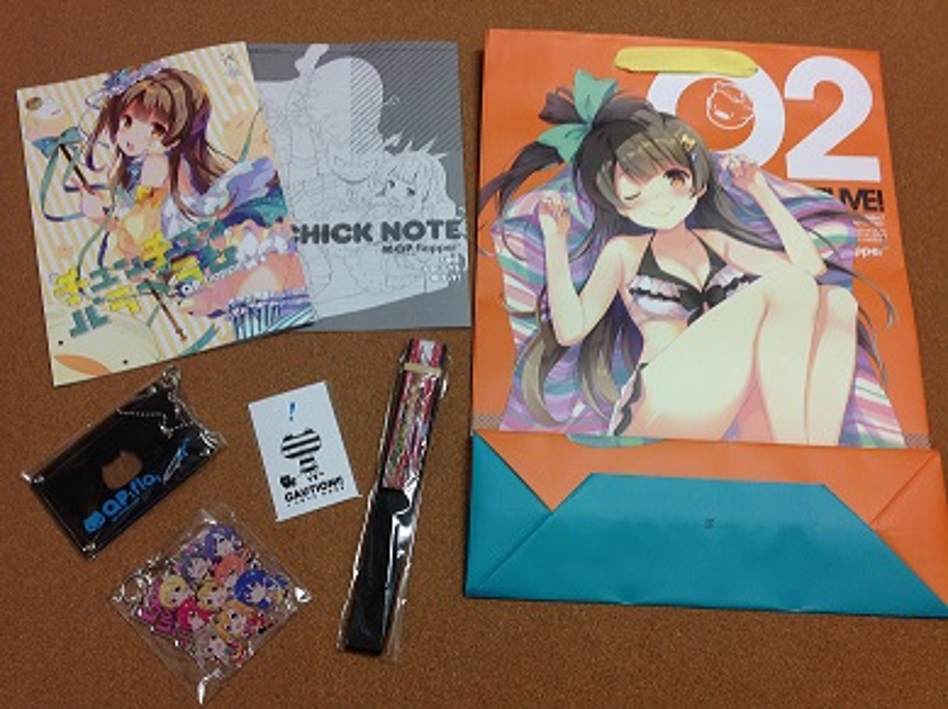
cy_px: 354
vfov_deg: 40.6
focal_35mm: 35
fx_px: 958
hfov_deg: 52.7
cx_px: 474
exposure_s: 1/25
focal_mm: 4.28
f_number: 2.4
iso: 64
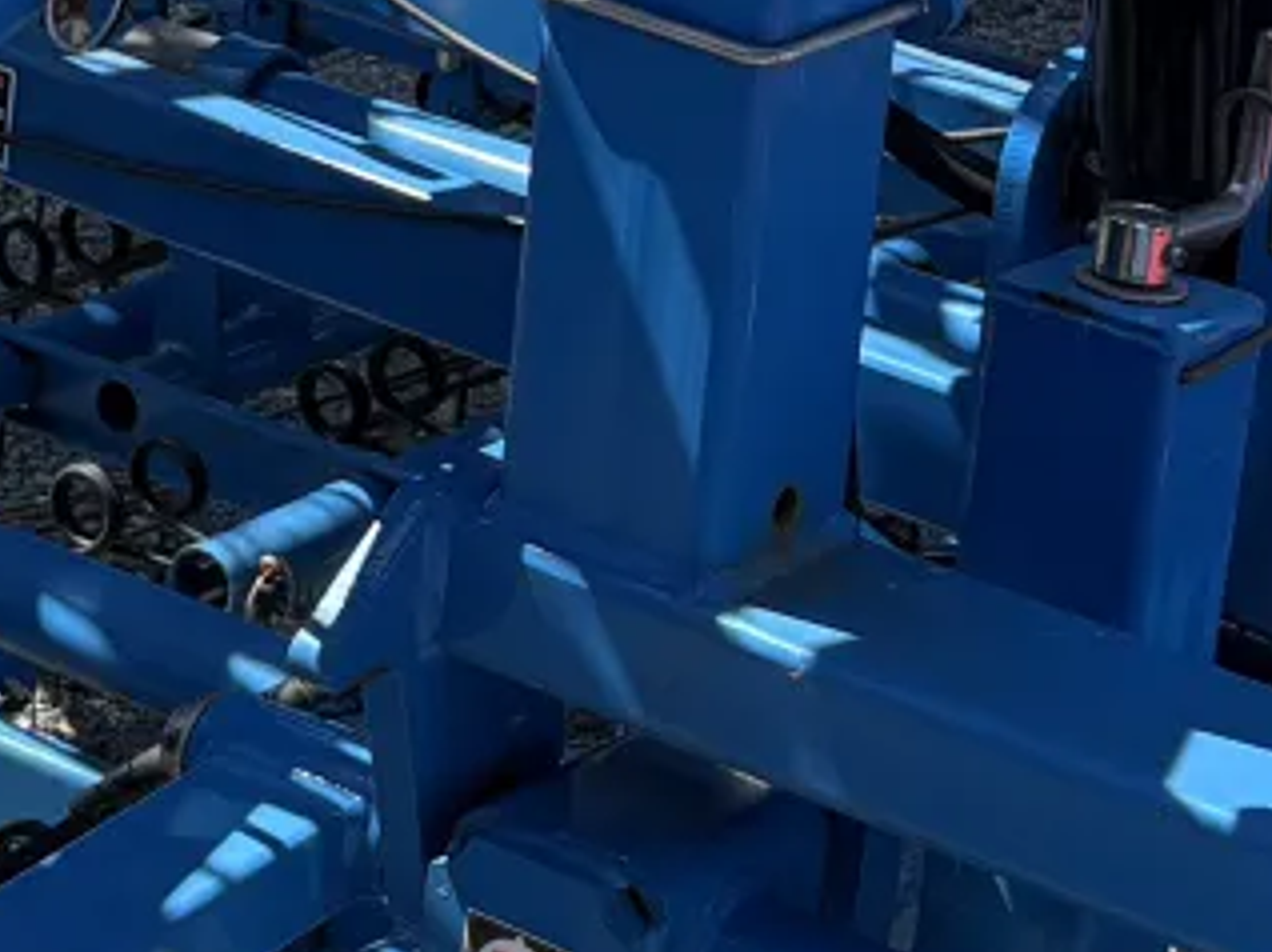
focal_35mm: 157
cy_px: -268
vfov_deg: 9.3
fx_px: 5765
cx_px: -348
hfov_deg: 12.2
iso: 50
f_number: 1.6
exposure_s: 1/1263
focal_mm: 5.96
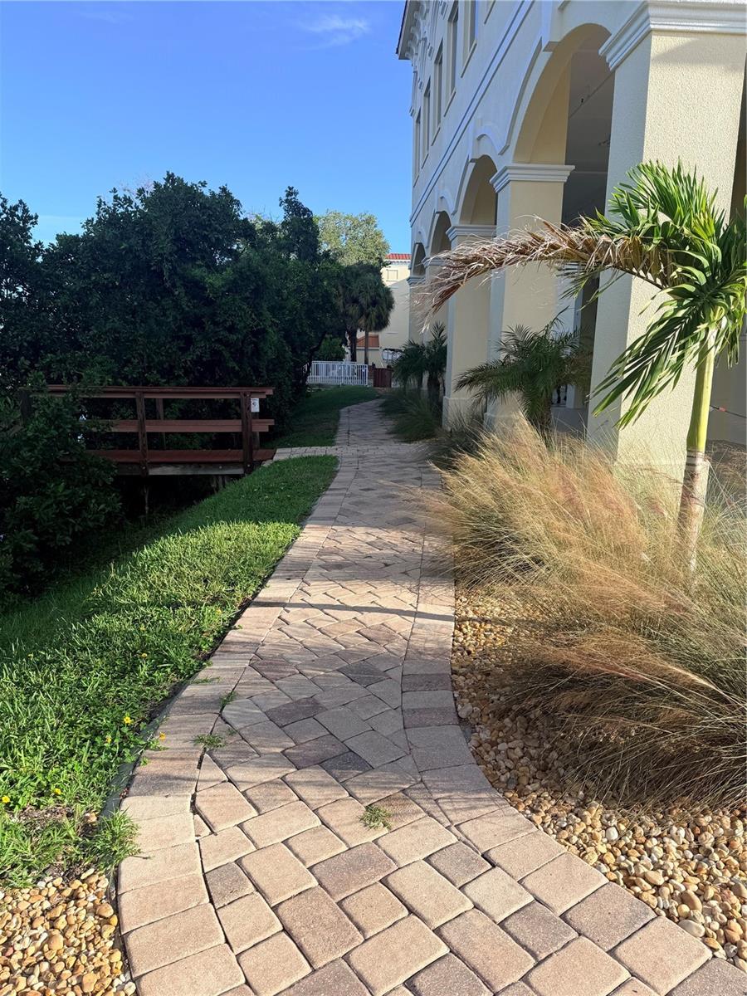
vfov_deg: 71.6
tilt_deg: -11.7
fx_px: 691
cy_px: 498
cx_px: 374
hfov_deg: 56.8
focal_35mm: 24
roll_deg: -0.1
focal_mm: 6.76
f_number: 1.78
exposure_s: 1/2445
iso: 80
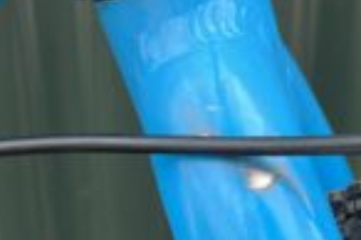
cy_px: 359
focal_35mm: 89
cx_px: 227
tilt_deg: -36.3
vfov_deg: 14.3
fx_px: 891
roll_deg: -1.1
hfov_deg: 22.8
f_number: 1.6
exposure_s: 1/508
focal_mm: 5.1
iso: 50
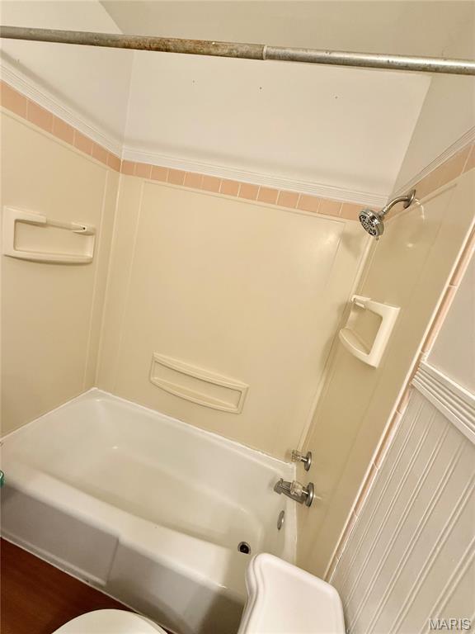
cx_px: 238
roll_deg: -14.8
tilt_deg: -11.4
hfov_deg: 85.7
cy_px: 317
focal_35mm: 14
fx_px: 256
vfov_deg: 102.1
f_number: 2.2
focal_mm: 2.22
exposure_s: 1/120
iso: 250
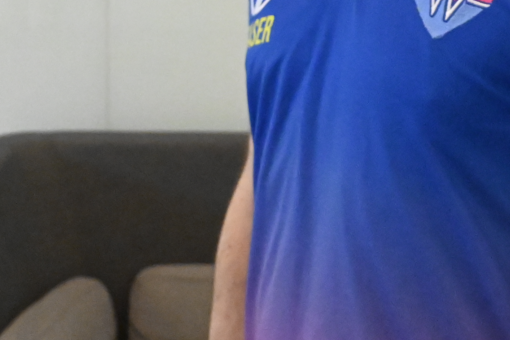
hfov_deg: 18.3
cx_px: 407
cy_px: -138
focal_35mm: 111
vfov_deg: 11.9
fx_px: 1569
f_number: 3.8
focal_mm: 21
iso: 8000
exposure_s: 1/250
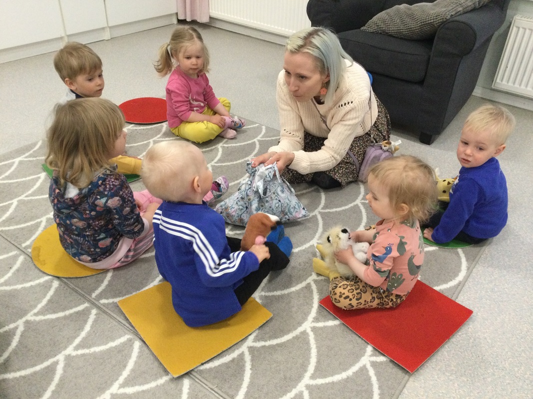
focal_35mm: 31
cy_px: 200
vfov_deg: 45.4
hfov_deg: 58.4
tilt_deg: -33.3
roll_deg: -2.2
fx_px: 477
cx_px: 266
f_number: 2.4
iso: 200
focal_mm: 3.3
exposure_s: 1/33
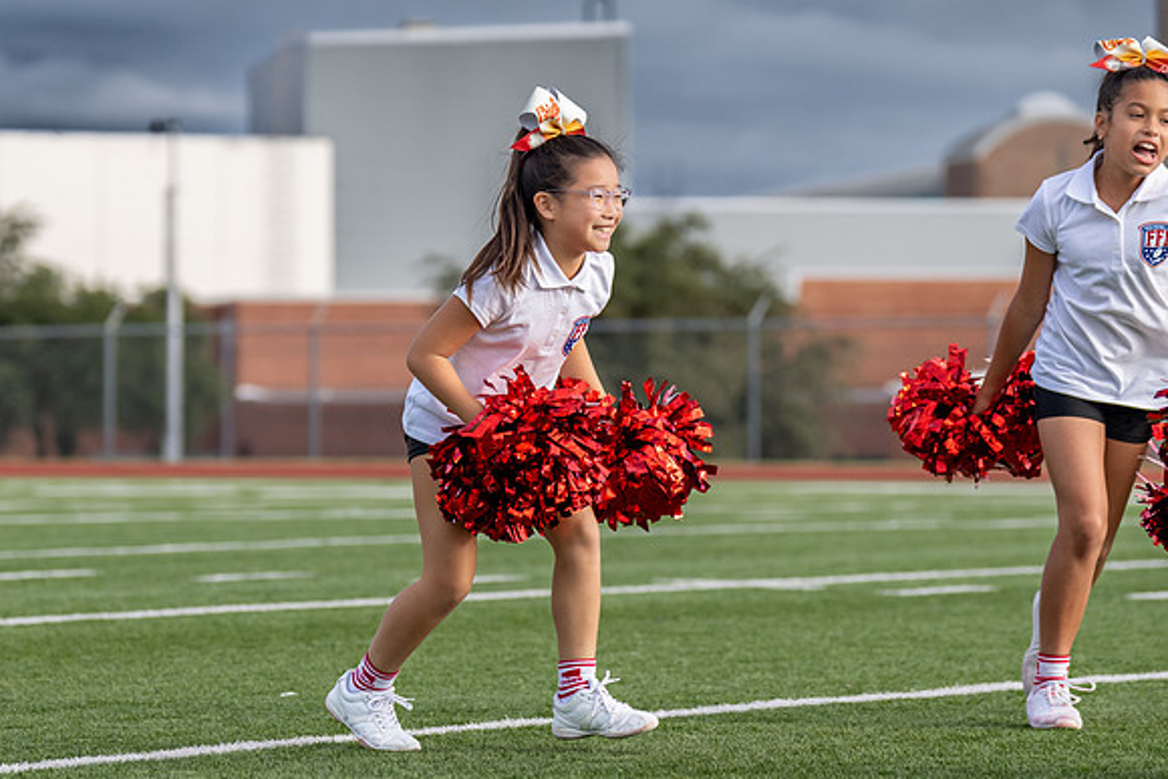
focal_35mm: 209
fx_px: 6791
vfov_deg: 6.6
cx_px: 447
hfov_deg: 9.8
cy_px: 287
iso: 250
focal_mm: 99
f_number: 2.8
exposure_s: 1/2500
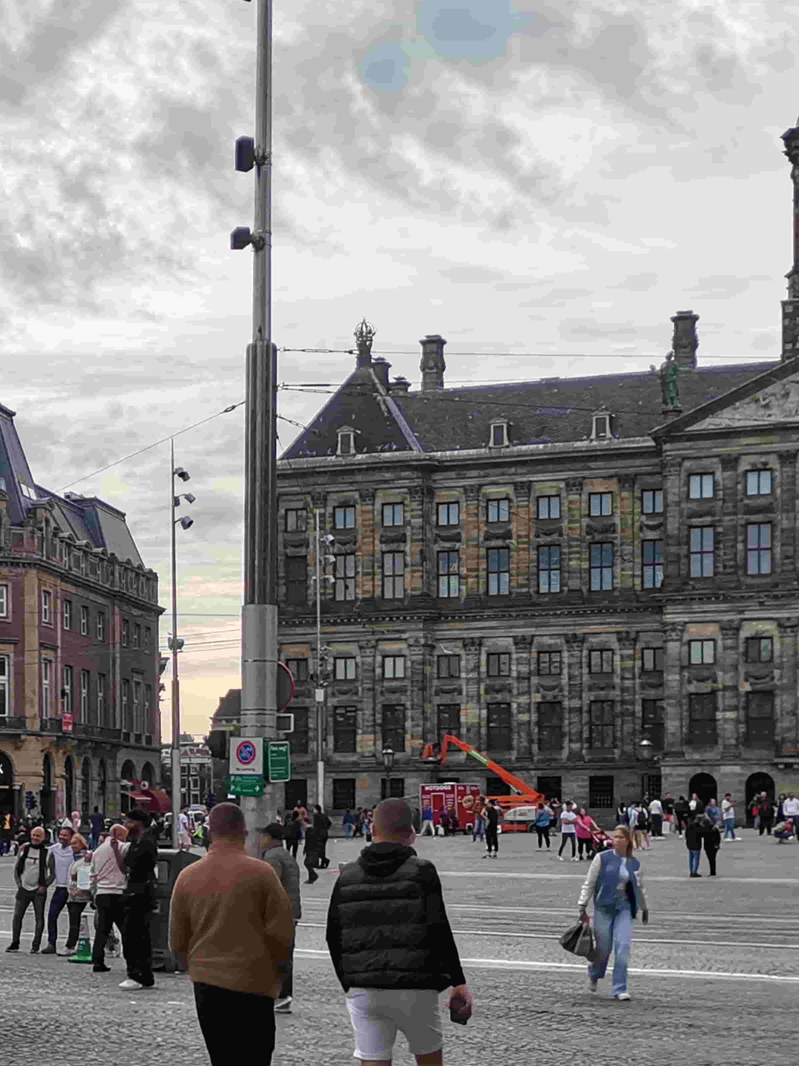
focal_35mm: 65
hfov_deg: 22.2
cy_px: 813
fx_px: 2000
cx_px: 139
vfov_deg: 29.3
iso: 50
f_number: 1.8
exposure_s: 1/2415
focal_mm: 4.75
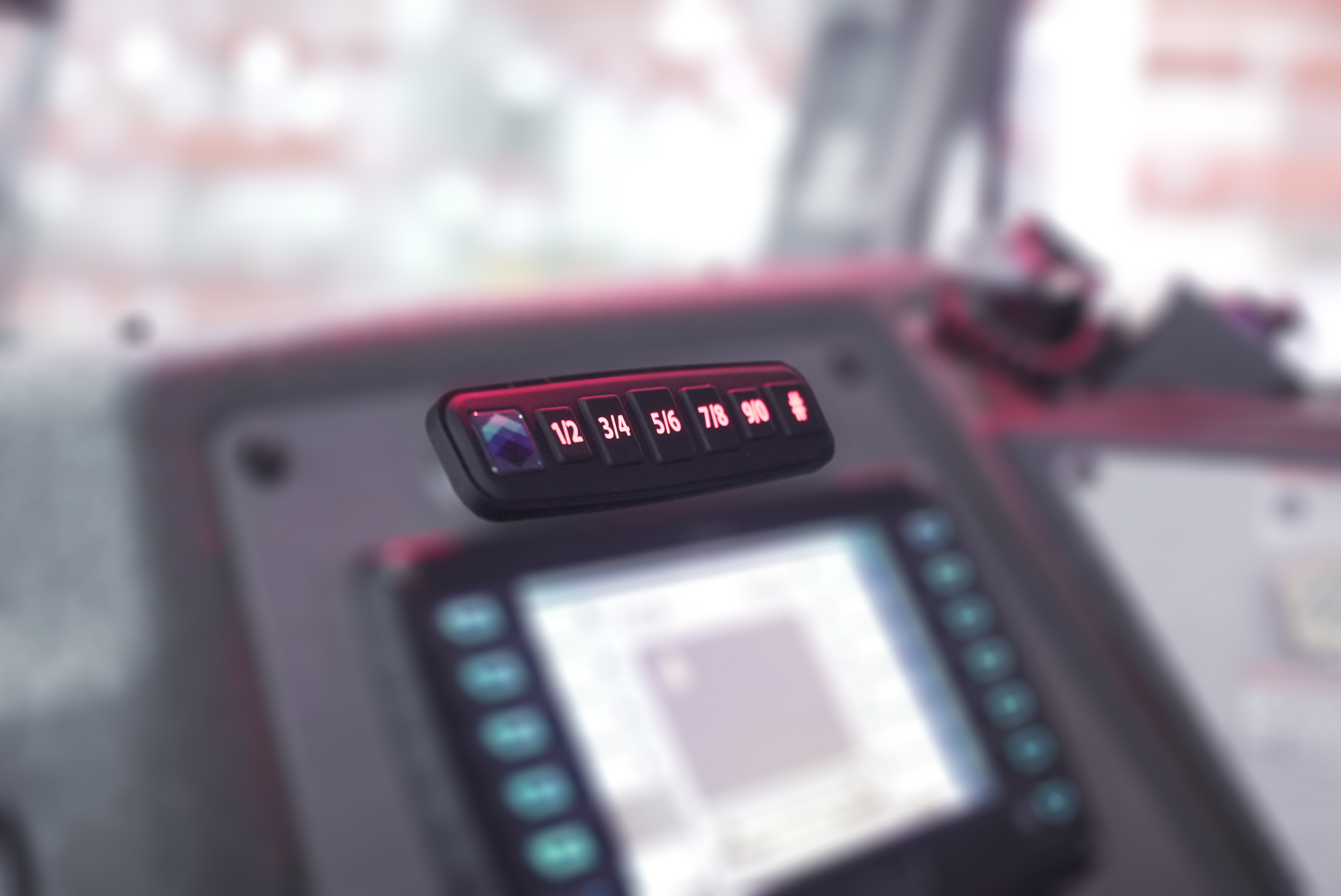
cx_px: 670
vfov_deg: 28.1
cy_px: 448
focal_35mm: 48
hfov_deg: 41.1
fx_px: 1789
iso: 1600
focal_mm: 48
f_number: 2.8
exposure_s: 1/10
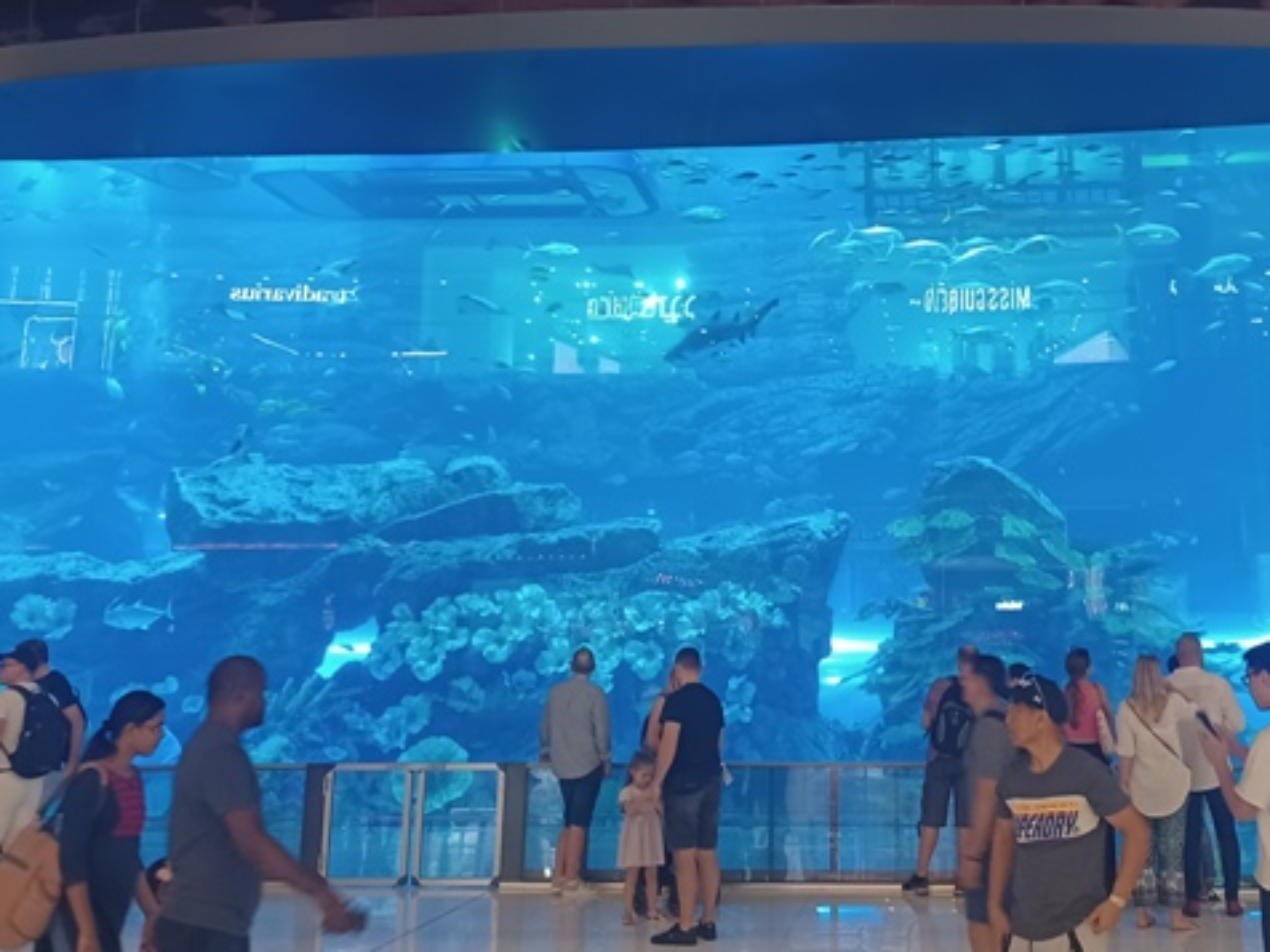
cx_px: 822
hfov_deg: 44.3
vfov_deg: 34.0
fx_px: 1541
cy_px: 320
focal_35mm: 42
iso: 400
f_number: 1.8
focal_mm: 4.6
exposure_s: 1/25
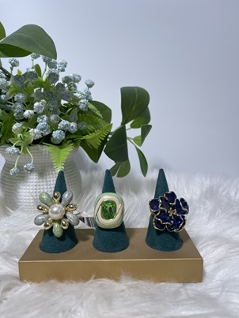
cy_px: 159
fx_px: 230
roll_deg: -1.1
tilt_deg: -11.6
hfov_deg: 54.9
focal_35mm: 25
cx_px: 120
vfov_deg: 69.4
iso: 32
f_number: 1.6
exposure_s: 1/726
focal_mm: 5.1
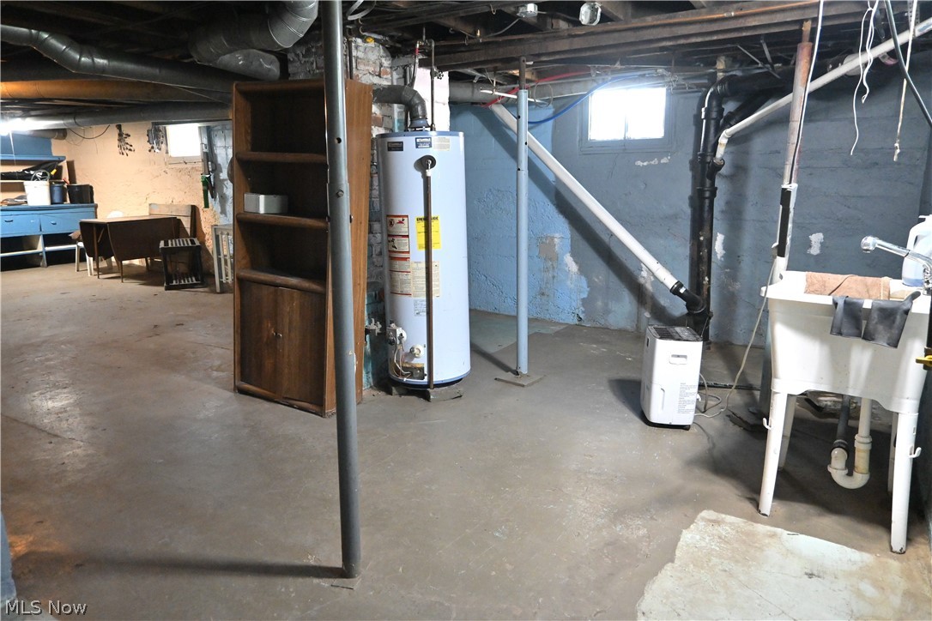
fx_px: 621
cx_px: 466
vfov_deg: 53.1
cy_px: 310
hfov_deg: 73.7
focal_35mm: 24
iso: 3200
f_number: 3.5
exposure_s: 1/125
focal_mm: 16
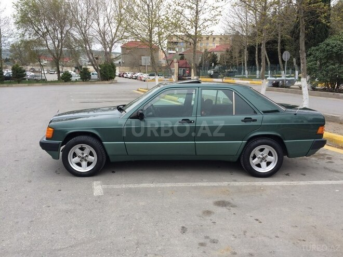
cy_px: 128
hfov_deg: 61.7
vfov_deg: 48.2
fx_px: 287
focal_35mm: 29
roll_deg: -2.1
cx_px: 172
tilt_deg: -11.3
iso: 32
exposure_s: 1/126
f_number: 2.2
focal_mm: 4.15
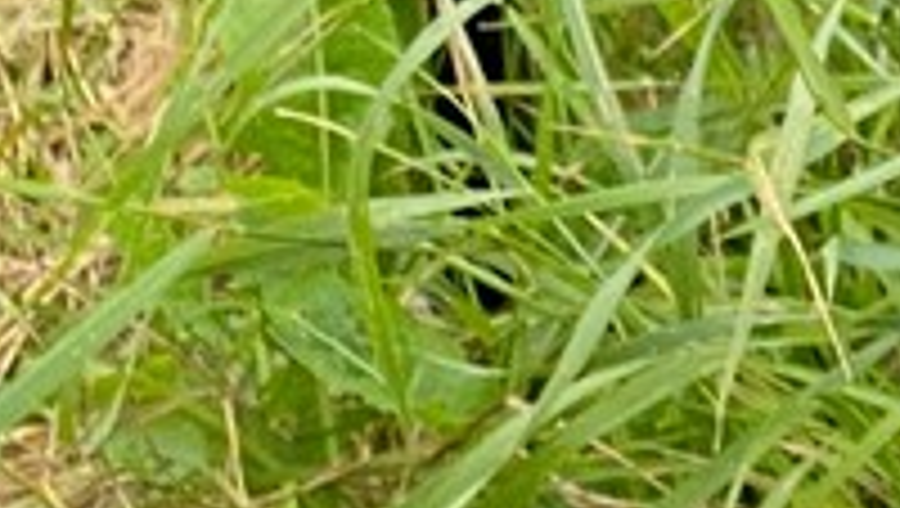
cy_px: -580
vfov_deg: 3.0
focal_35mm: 407
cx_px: 3033
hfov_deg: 5.0
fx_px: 9723
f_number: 2
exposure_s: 1/381
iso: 20
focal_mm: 6
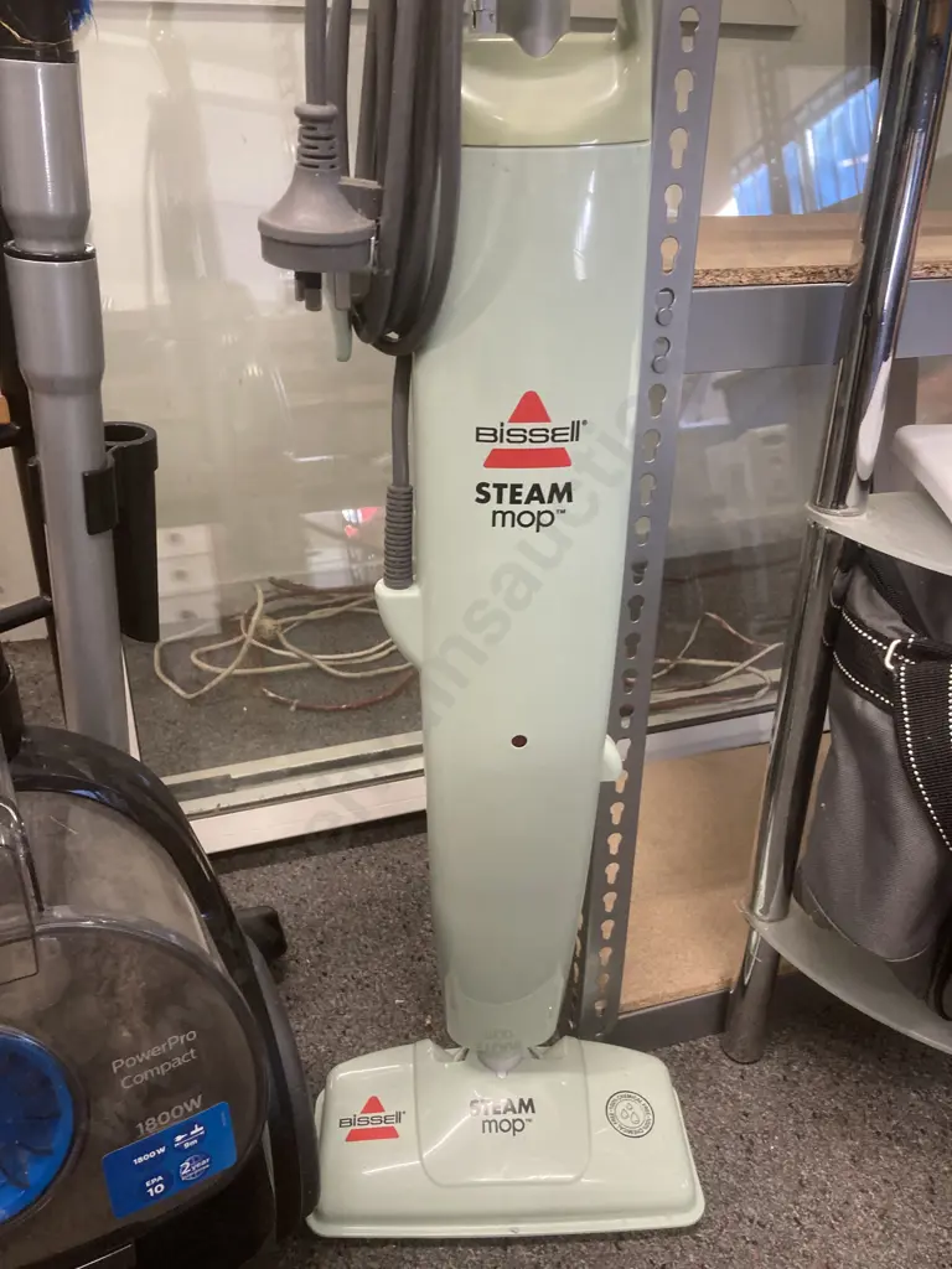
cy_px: 634
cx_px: 476
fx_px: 1027
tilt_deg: -25.9
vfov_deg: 63.4
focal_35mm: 28
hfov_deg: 49.7
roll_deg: -0.6
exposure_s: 1/50
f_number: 1.8
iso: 200
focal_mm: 3.99
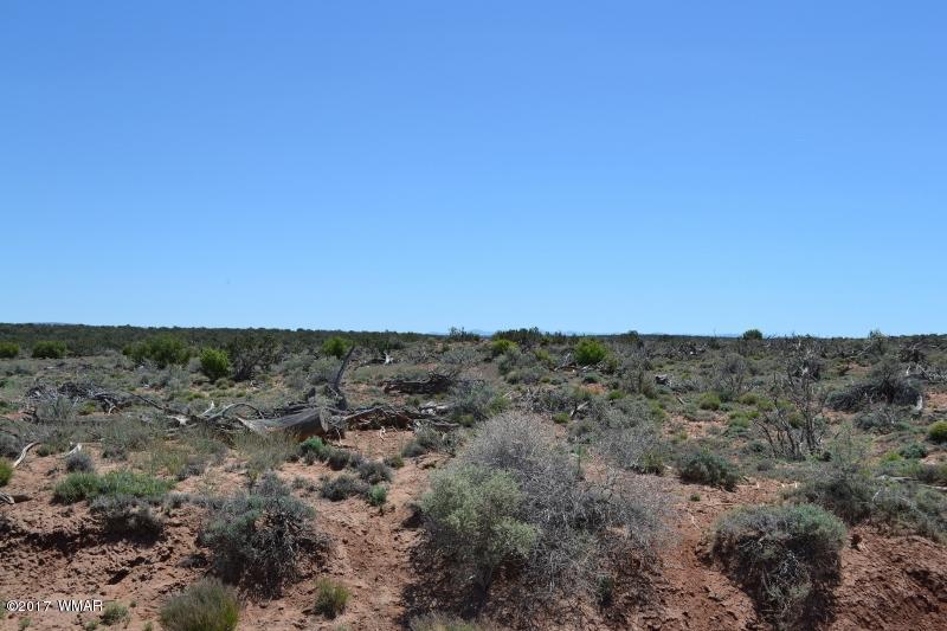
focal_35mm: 39
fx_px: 1026
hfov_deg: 49.6
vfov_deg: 34.2
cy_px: 316
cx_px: 474
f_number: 8
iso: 100
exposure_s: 1/250
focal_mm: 26
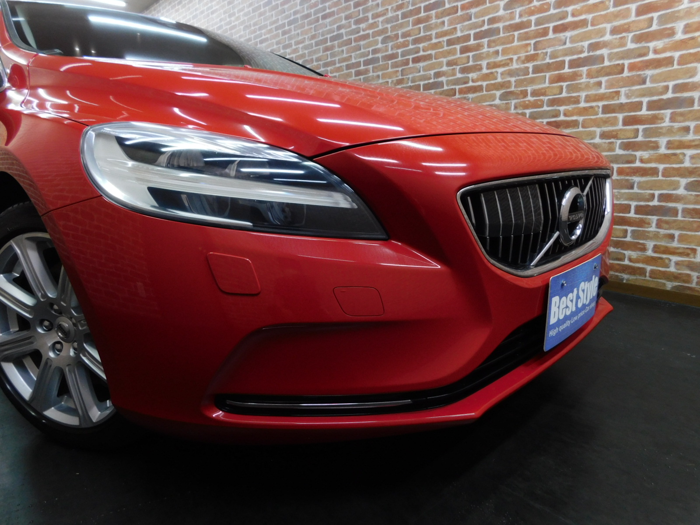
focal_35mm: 23
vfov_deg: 58.9
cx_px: 350
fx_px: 465
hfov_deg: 73.9
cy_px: 262
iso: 160
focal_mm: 4
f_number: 3
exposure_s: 1/30
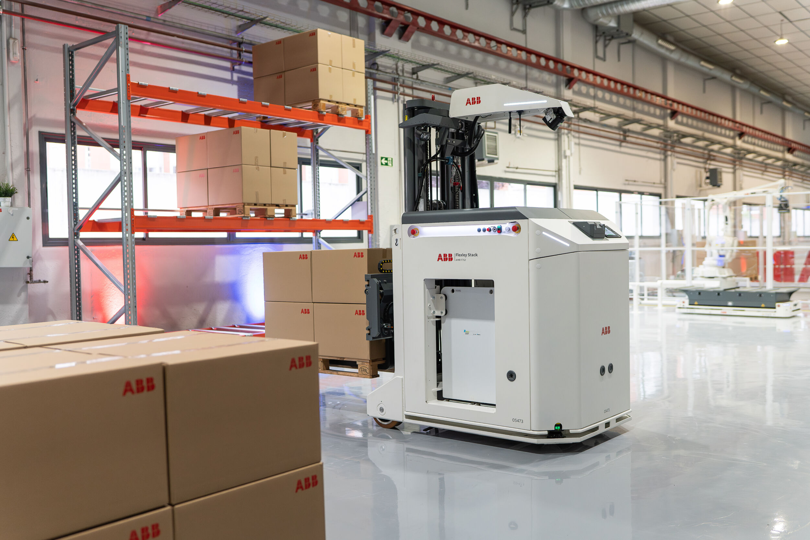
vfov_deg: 37.9
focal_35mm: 35
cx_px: 405
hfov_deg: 54.4
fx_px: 788
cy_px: 270
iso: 1600
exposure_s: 1/1600
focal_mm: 35
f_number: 2
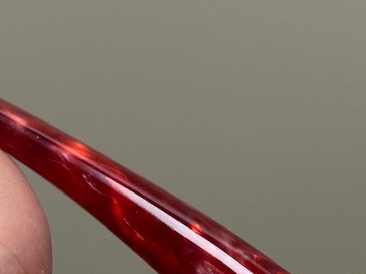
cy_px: 225
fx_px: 1533
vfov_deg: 10.2
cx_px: 331
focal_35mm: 145
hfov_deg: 13.5
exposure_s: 1/100
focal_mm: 6.86
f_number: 1.78
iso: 64
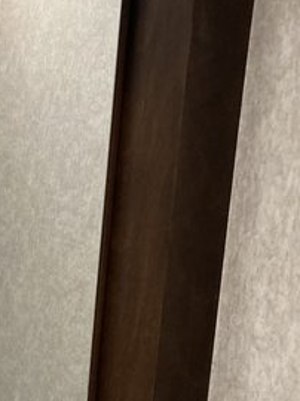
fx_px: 961
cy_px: 362
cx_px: -144
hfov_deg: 16.3
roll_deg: +0.1
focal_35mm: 83
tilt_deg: -12.2
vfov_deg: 23.0
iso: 200
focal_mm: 3.99
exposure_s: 1/60
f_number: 1.8
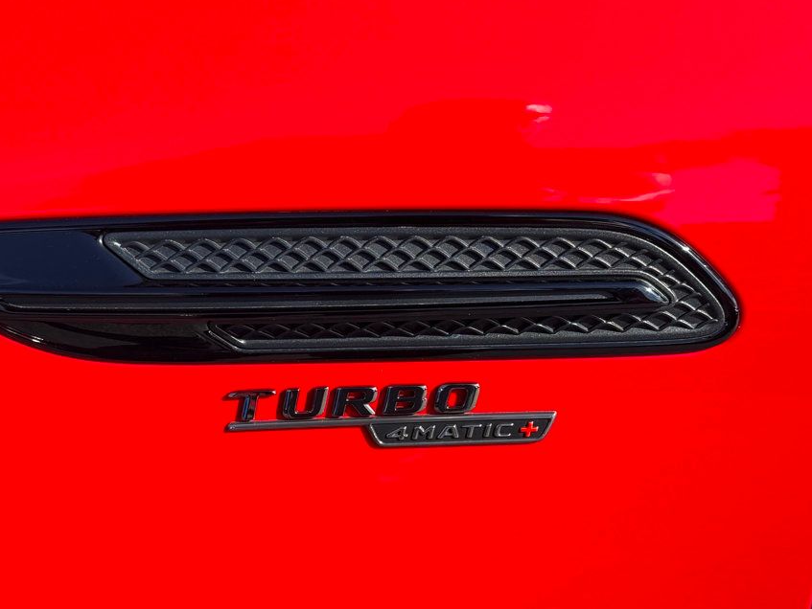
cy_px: 347
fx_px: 1361
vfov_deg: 25.2
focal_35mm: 58
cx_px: 322
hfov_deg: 33.1
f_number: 1.78
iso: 100
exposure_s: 1/1484
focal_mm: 6.76
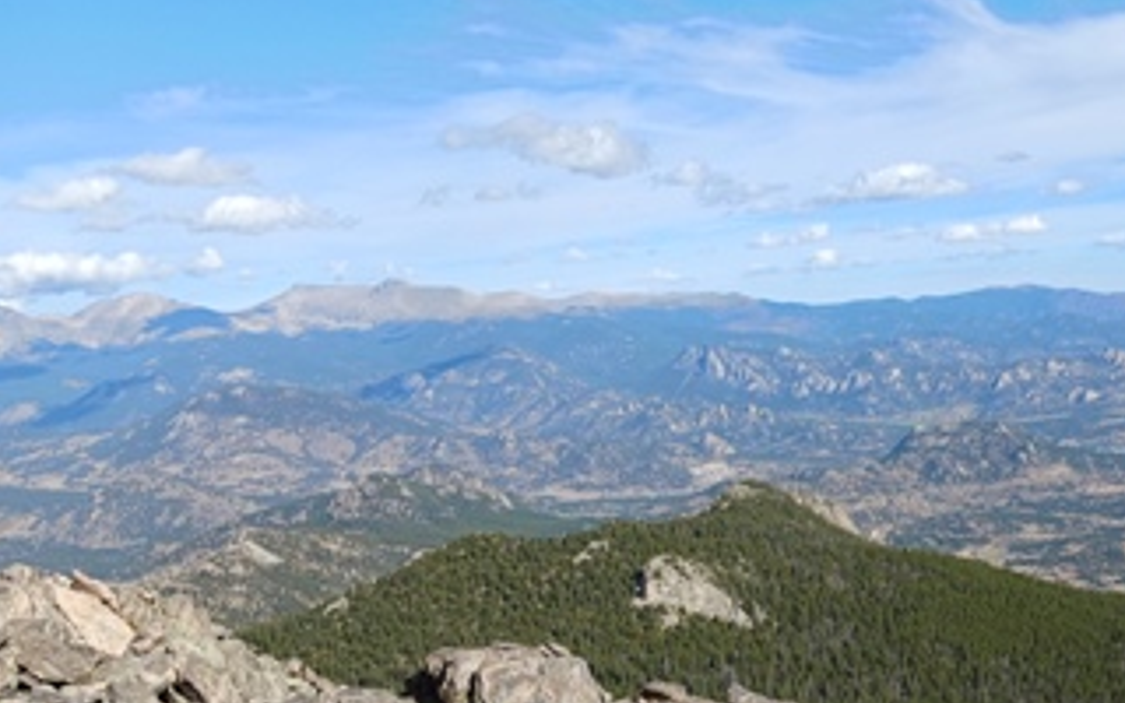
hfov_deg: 42.2
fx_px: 1410
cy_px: 545
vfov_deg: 27.5
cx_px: 846
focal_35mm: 46
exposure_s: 1/296
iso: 20
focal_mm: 4
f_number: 1.8
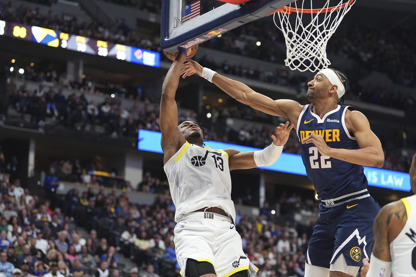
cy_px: 138
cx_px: 208
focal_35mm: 93
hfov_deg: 21.9
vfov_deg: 14.7
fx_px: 1075
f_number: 3.2
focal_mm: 93
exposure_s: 1/1600
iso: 5000
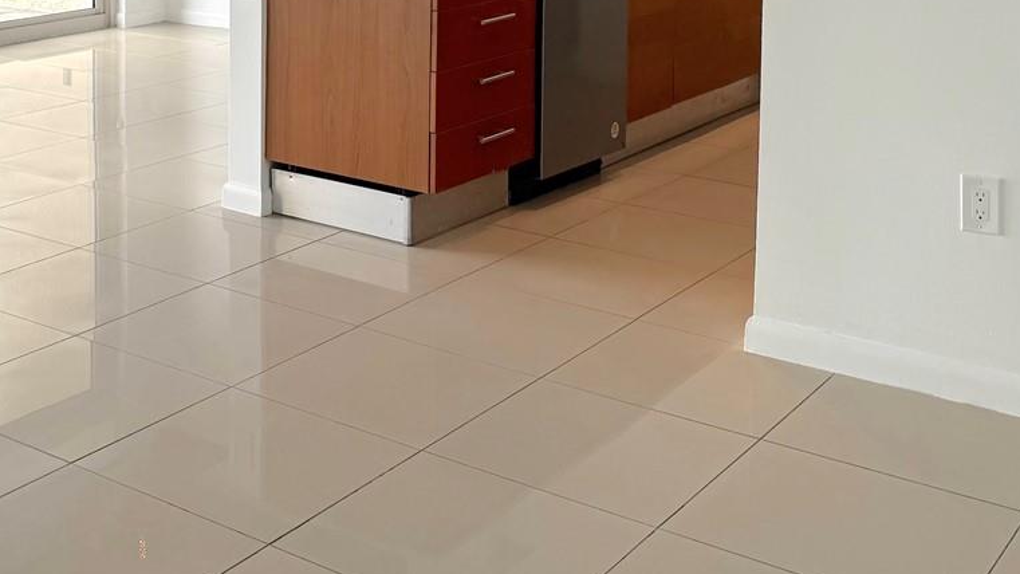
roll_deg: +0.2
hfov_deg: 36.6
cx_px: 213
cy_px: -72
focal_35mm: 55
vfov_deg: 20.7
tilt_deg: -6.0
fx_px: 1487
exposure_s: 1/888
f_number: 1.78
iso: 80
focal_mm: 6.76
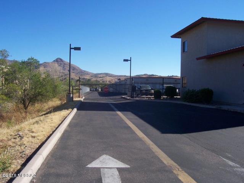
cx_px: 122
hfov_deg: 54.0
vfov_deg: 41.8
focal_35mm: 34
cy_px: 92
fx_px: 240
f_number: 5.6
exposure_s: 1/500
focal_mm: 5.6
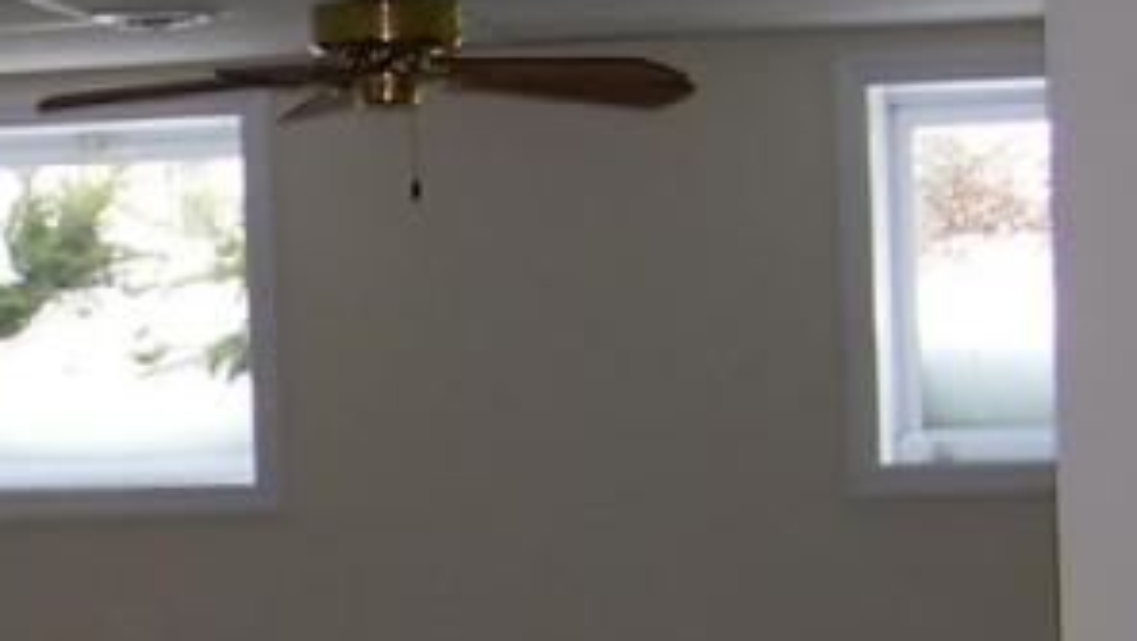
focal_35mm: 143
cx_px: -154
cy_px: 595
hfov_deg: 14.6
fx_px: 4314
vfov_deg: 8.5
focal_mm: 6.3
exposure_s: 1/60
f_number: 2.8
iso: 50
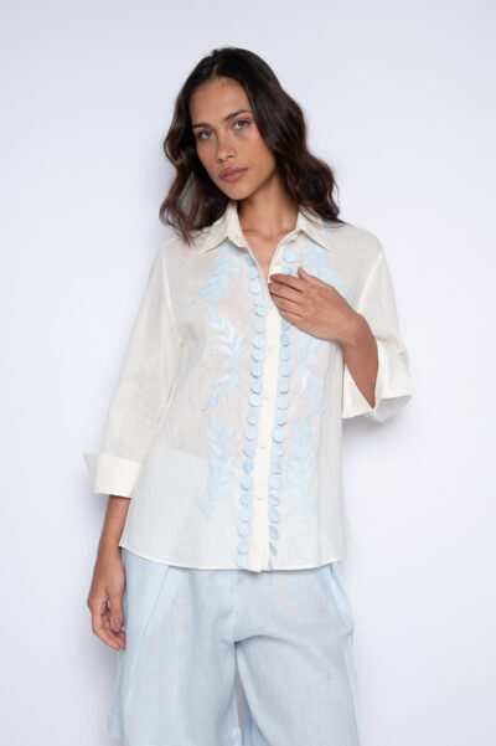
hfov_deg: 35.0
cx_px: 248
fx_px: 786
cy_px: 373
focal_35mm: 38
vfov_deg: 50.7
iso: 320
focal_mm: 38
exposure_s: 1/200
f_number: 6.3
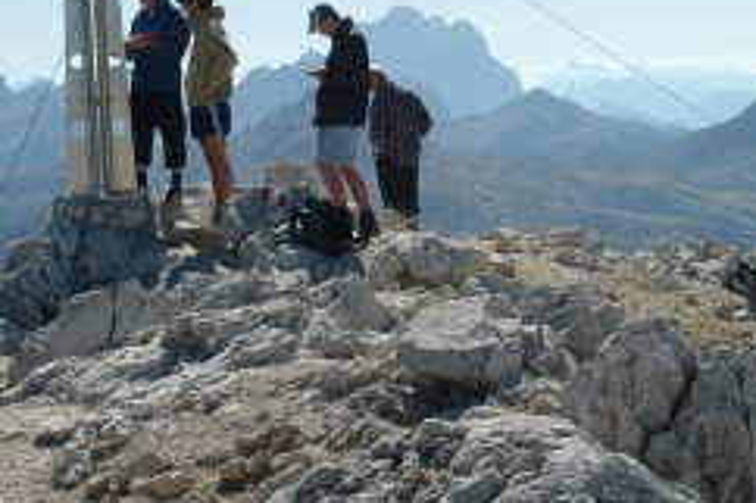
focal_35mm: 120
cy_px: 56
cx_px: 576
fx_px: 2528
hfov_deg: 16.9
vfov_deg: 11.3
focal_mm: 27
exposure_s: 1/320
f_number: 11
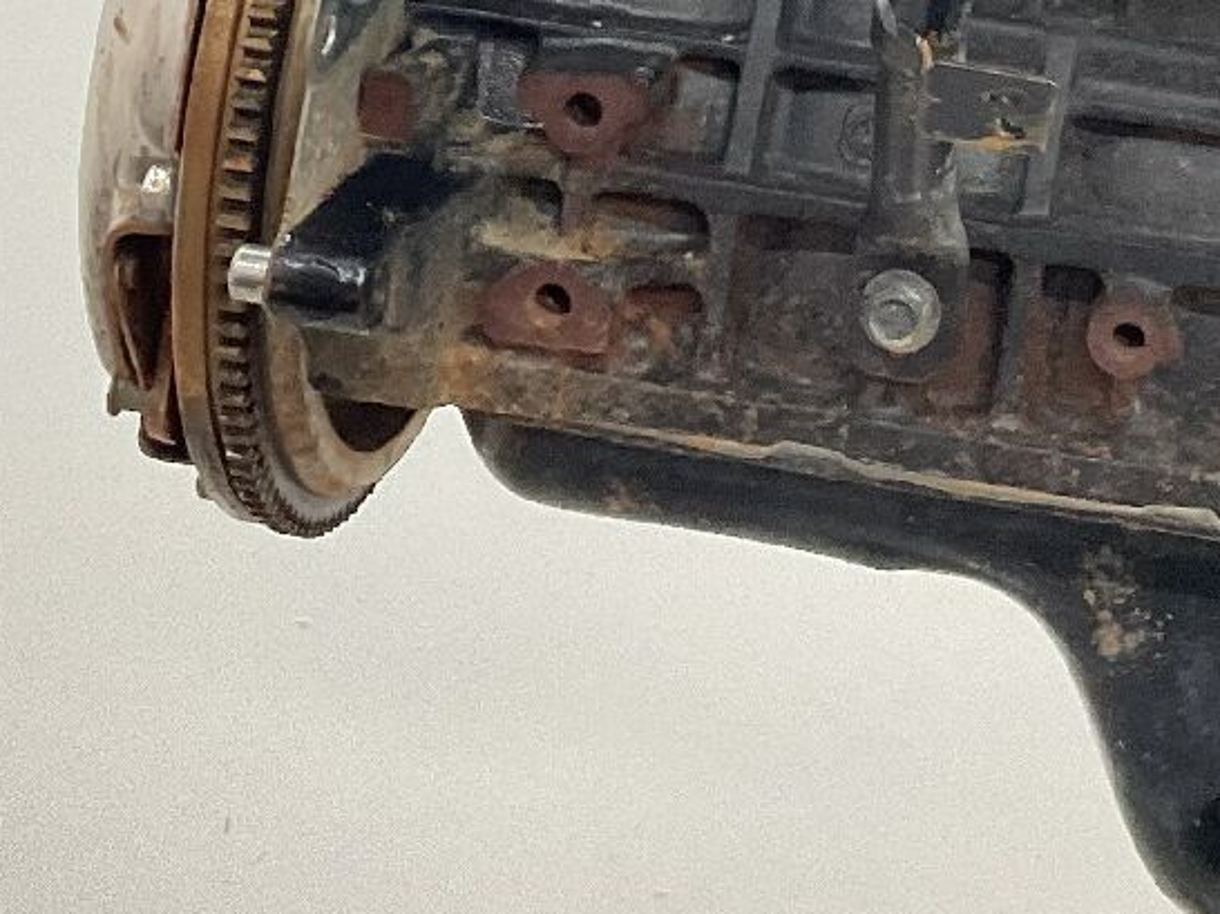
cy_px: -359
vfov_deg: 13.8
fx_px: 3593
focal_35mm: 102
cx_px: 1045
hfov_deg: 19.0
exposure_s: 1/50
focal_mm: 3
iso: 100
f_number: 1.8
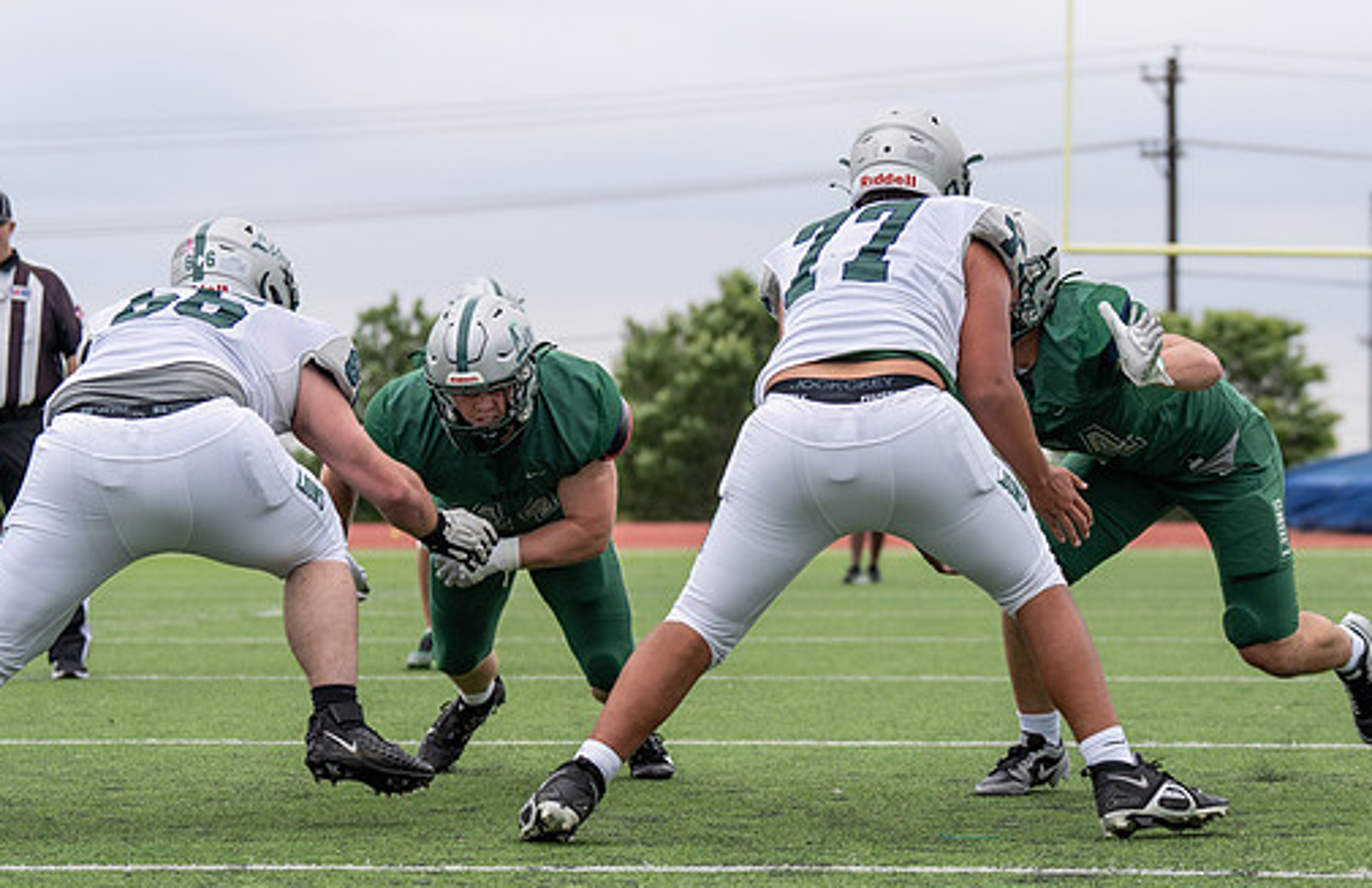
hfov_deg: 15.8
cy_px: 536
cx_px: 1023
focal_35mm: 130
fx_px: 4911
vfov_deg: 10.3
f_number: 2.8
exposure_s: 1/1250
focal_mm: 77
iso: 250
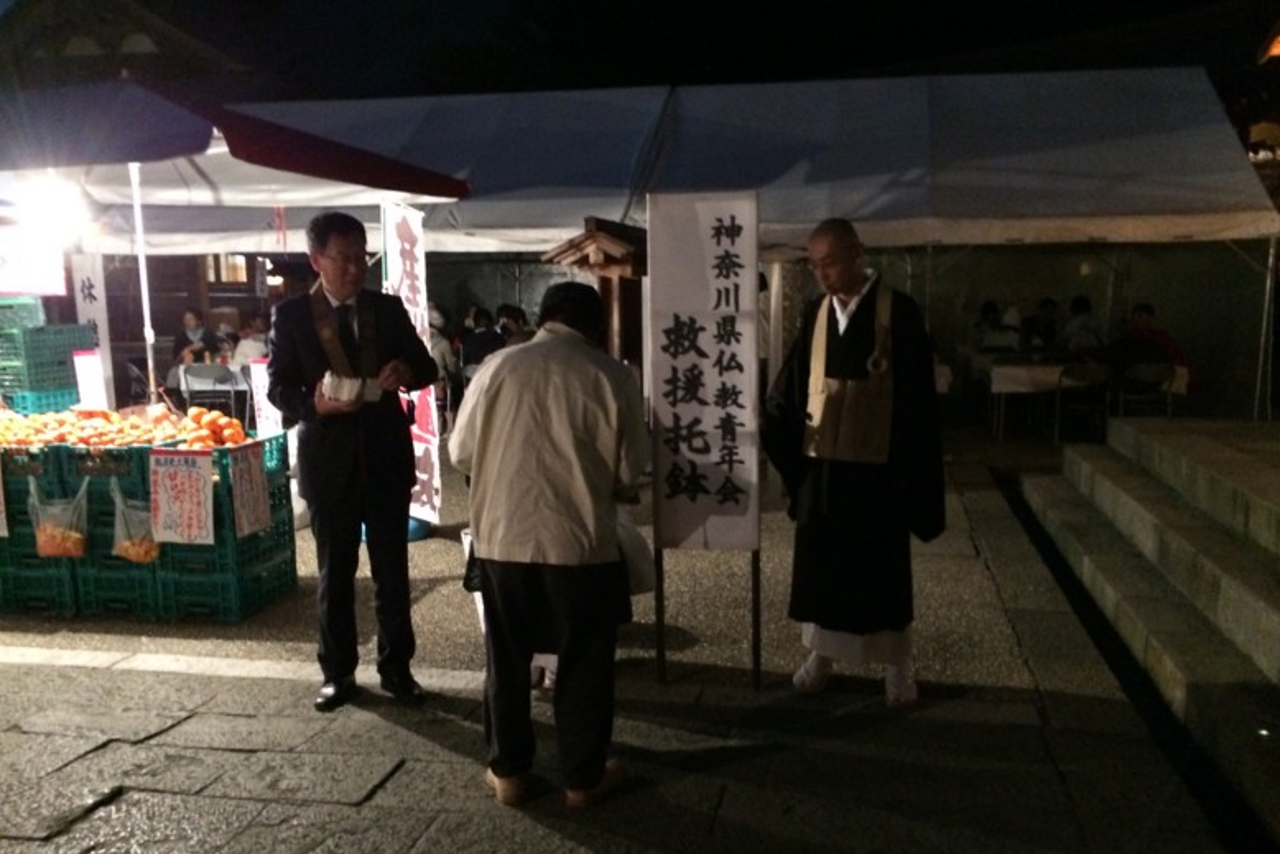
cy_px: 474
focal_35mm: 31
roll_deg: +0.2
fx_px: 1102
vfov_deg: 42.3
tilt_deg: -13.2
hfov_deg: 60.3
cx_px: 653
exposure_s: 1/15
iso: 400
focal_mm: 4.15
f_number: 2.2
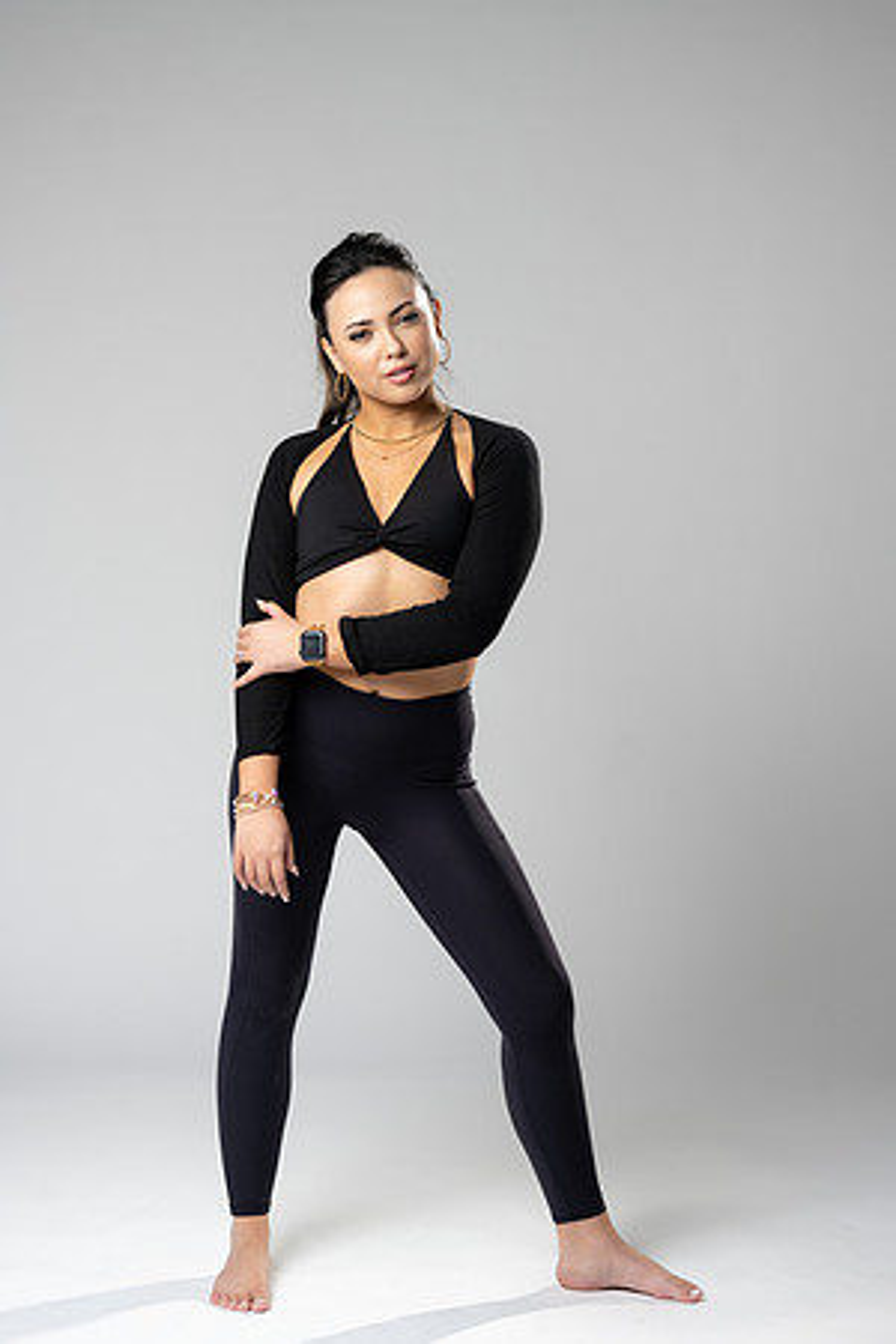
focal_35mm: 85
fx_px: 3173
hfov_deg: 16.1
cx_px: 448
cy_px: 672
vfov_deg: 23.9
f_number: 2.8
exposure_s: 1/125
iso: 200
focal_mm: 85
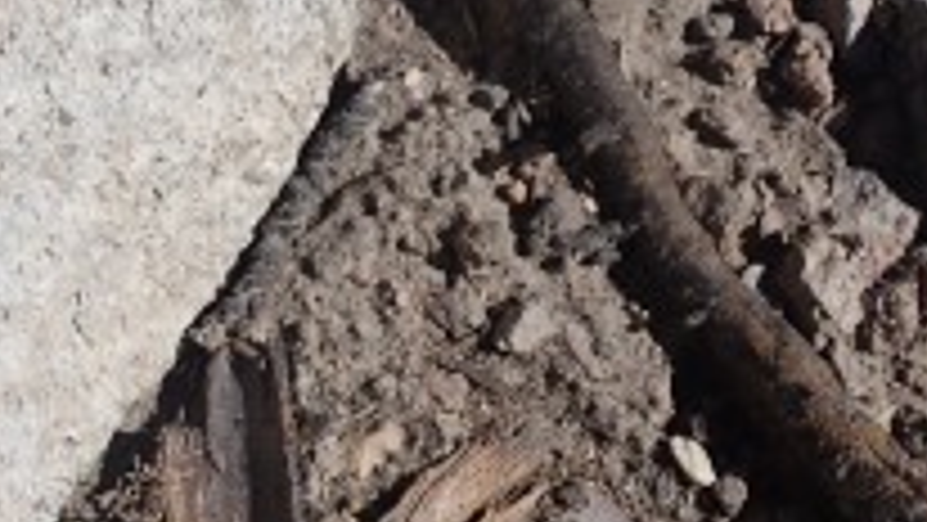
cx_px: -315
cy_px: 288
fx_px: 2336
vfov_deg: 12.8
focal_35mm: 95
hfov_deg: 20.3
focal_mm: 5.5
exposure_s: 1/250
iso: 100
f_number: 9
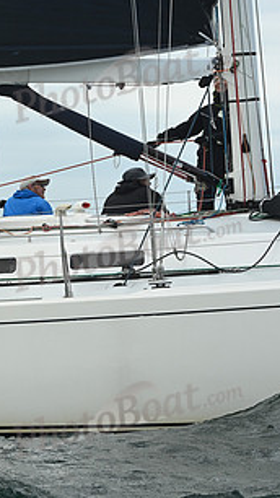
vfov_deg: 13.2
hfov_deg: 7.4
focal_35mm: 163
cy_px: 188
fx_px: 2153
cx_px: -70
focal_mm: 82
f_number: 9
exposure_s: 1/800
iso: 400
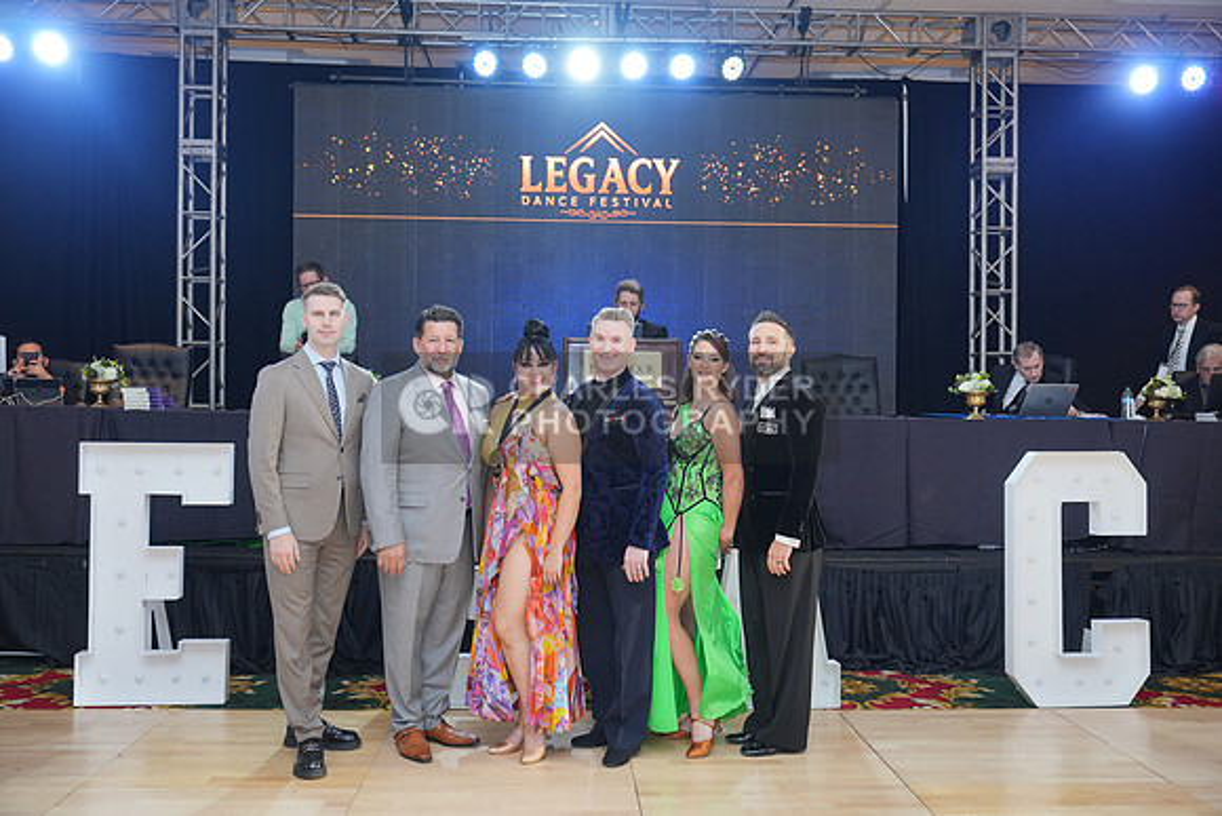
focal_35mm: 33
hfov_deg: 57.2
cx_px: 611
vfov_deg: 40.0
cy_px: 408
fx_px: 1120
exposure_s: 1/200
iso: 1250
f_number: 4
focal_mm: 33
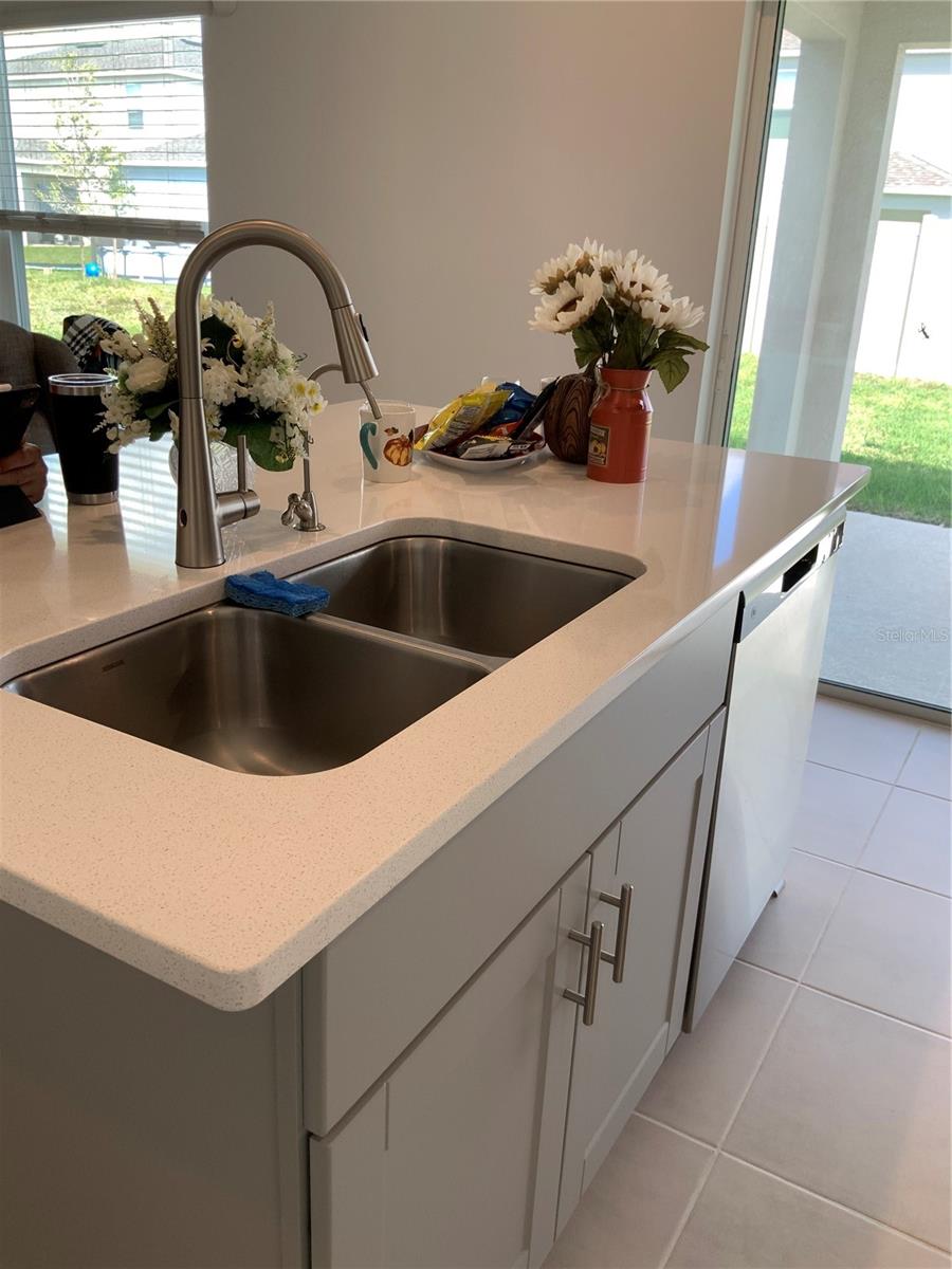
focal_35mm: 29
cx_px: 476
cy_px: 634
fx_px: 1063
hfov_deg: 48.2
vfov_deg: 61.7
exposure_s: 1/120
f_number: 1.8
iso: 32
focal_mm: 3
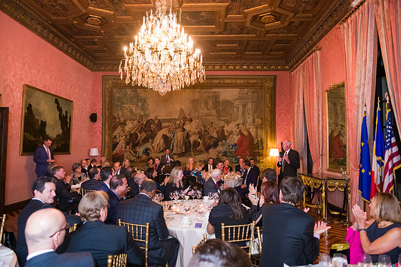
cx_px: 200
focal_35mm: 24
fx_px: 267
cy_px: 134
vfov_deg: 53.2
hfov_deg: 73.7
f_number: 3.2
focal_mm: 24
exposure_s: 1/100
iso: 3200
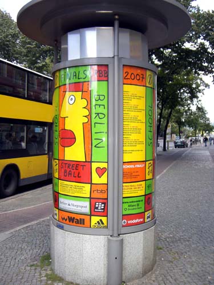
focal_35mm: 38
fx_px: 313
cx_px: 107
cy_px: 142
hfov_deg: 37.7
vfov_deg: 49.0
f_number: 2.7
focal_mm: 6.2
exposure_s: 1/250
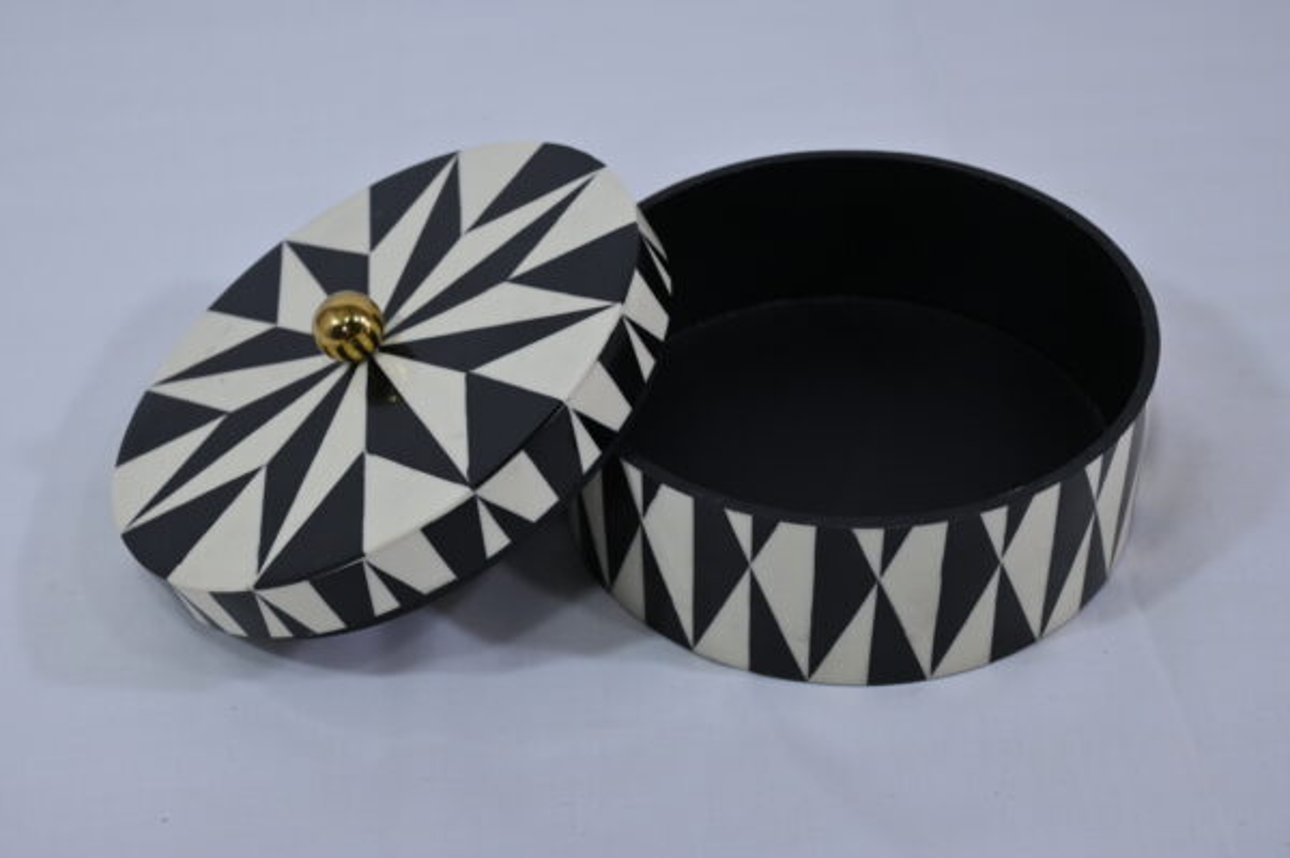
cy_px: 429
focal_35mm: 53
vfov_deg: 25.5
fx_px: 1898
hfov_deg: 37.5
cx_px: 645
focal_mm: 53
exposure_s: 1/125
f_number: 9
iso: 640
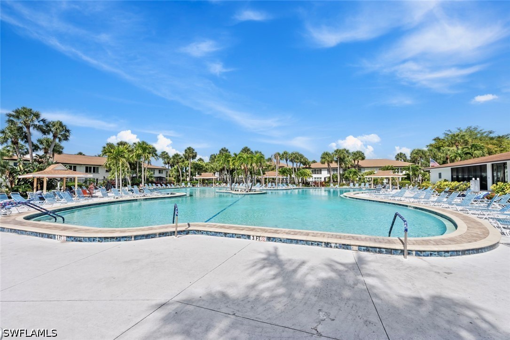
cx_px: 255
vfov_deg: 72.1
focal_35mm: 16
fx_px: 234
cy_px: 170
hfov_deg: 95.0
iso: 100
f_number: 9
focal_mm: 16.5
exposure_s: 1/250
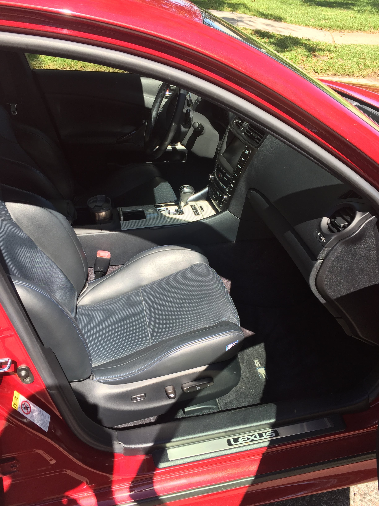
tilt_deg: -36.9
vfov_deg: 61.7
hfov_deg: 48.2
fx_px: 423
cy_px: 253
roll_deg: -1.2
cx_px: 190
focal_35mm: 29
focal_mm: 4.15
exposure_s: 1/408
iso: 32
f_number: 2.2
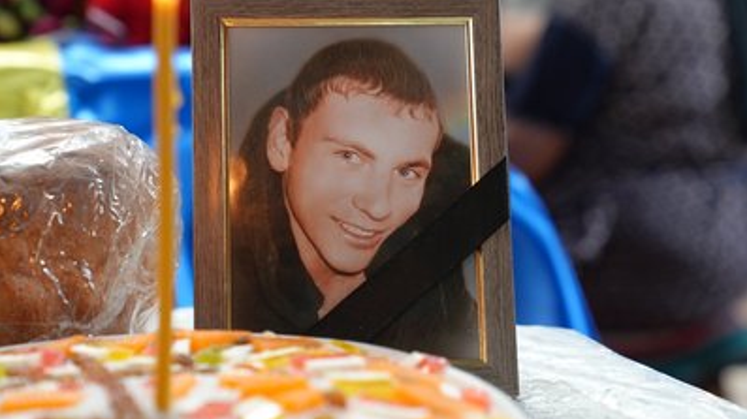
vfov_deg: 16.3
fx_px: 1465
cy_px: 219
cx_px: 374
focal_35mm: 74
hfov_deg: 28.6
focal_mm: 70
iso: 2000
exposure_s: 1/160
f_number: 4
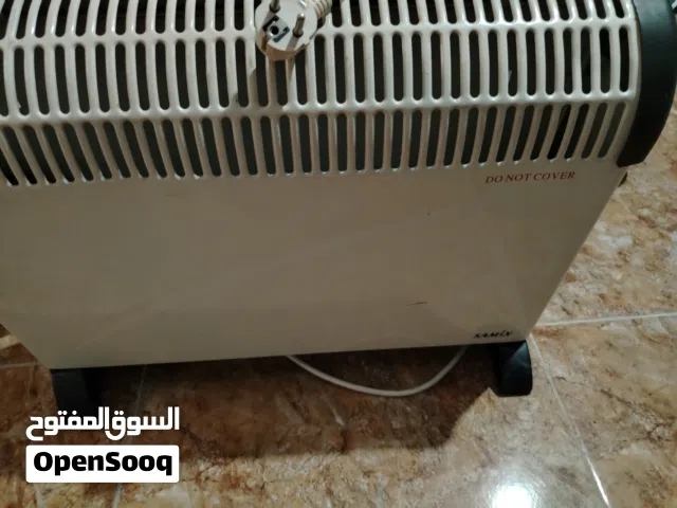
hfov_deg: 71.6
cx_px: 338
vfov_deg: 56.8
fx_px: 469
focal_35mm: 24
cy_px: 254
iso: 3159
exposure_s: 1/25
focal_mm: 5.25
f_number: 1.75
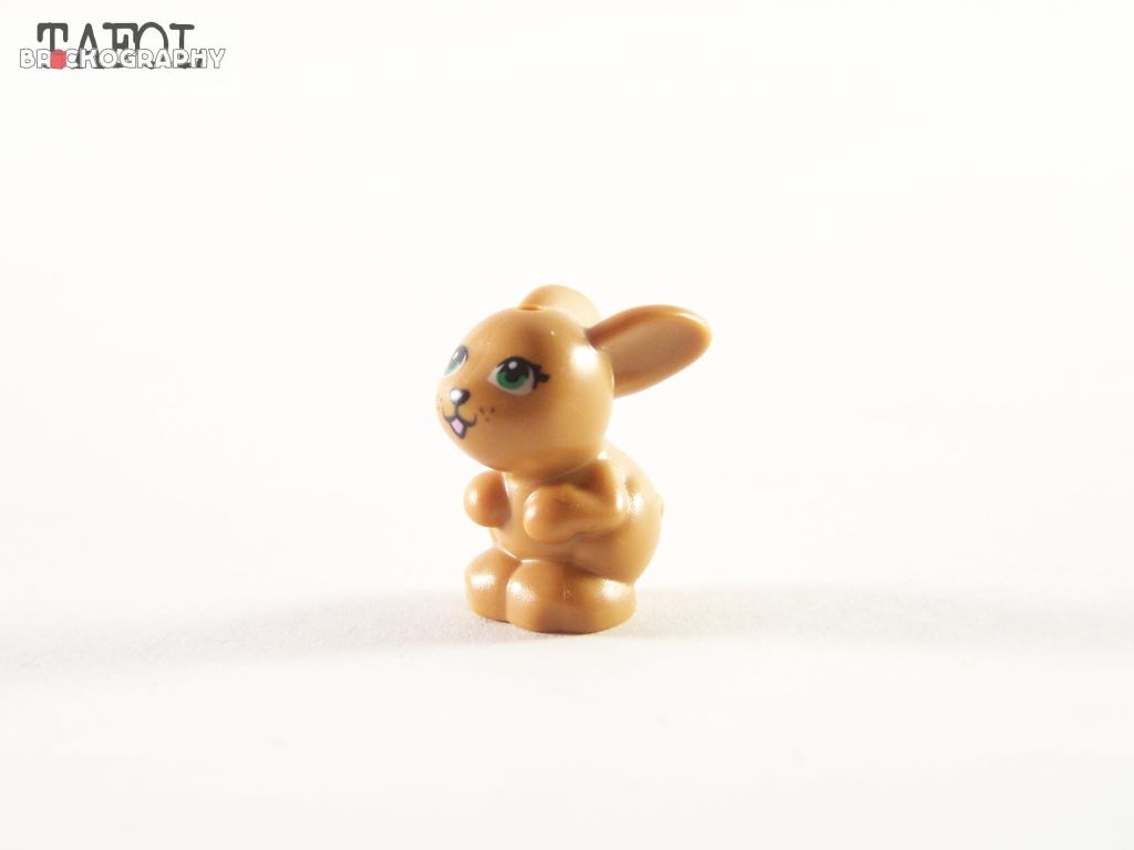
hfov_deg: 23.8
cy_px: 425
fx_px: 2686
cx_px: 567
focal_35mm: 82
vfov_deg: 18.0
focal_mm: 13.7
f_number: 3.2
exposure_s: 1/30
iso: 200
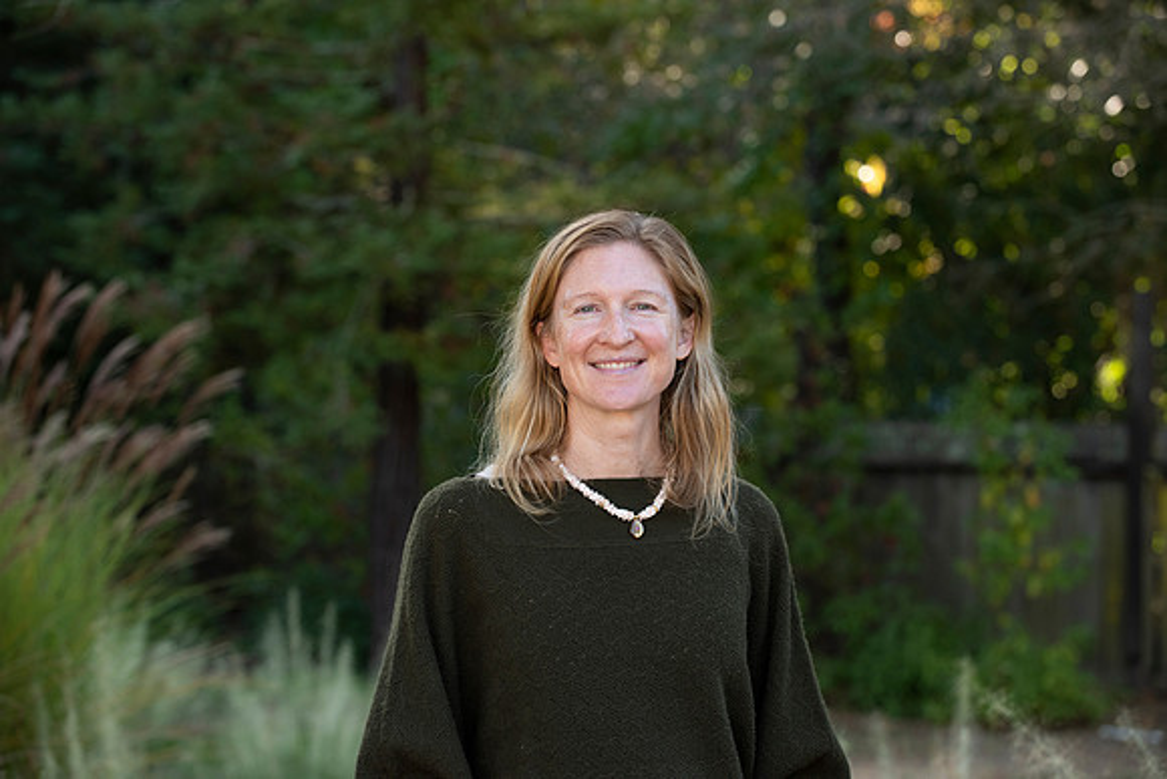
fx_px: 3567
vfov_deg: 12.5
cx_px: 584
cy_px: 390
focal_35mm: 110
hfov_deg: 18.6
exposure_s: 1/250
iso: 500
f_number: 5
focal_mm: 110
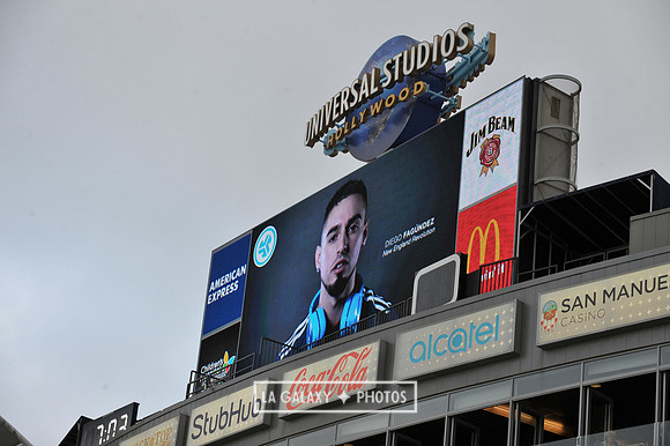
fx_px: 1897
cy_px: 223
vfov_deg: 13.4
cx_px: 335
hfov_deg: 20.0
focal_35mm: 102
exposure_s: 1/200
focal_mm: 102
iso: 400
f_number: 7.1
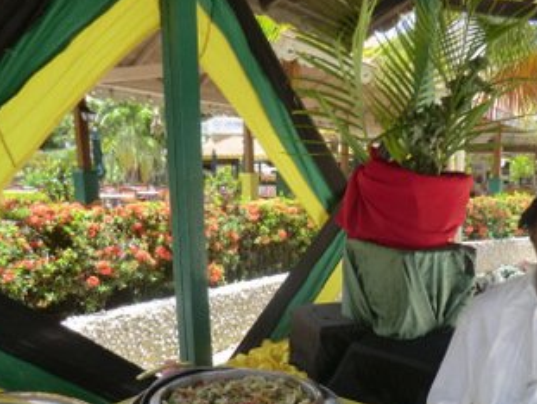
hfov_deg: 48.5
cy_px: 299
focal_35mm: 37
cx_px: 390
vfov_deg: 37.9
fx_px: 575
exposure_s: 1/250
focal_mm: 4.3
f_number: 3.2
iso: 64
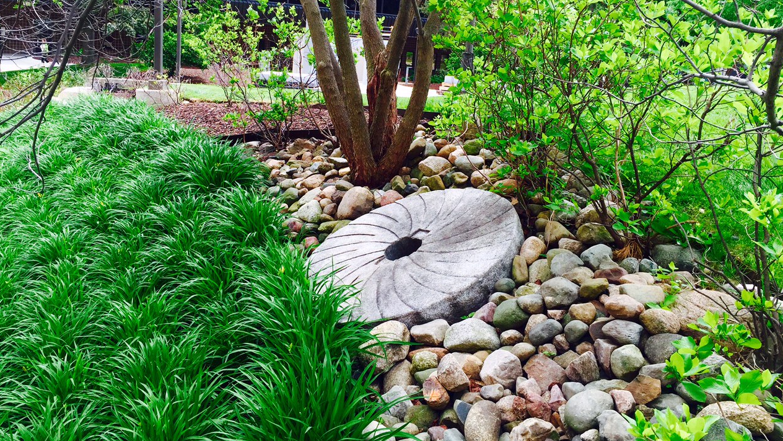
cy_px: 175
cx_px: 392
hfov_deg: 61.0
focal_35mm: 32
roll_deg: -4.2
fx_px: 664
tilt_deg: -8.2
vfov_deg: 36.5
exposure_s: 1/476
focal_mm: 4.15
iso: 32
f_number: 2.2
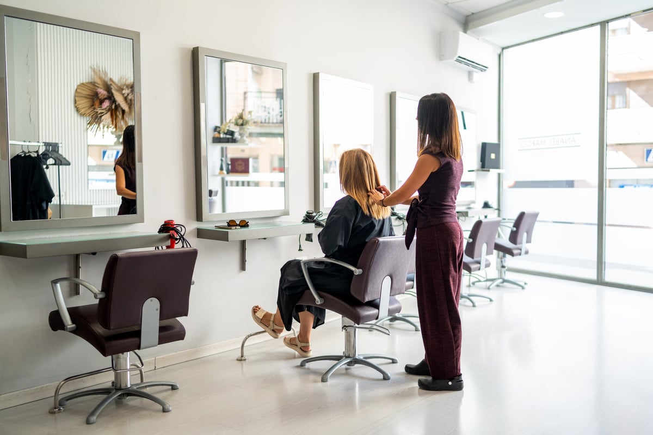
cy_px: 218
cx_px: 326
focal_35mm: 35
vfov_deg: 37.8
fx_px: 635
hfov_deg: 54.5
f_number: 1.4
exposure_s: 1/500
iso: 500
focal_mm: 35
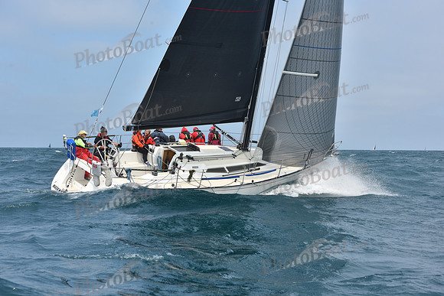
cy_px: 148
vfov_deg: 19.5
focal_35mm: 70
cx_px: 222
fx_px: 863
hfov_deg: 28.8
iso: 250
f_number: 9
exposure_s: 1/800
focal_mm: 70
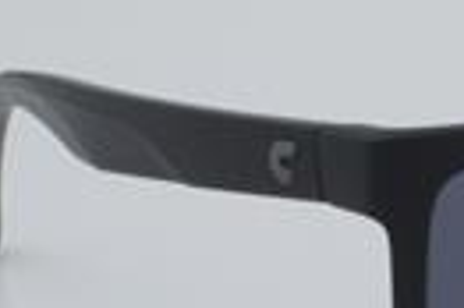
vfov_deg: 6.0
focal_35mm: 229
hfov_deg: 8.8
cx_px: 648
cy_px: 244
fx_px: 2948
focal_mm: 50
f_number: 32
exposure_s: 1/4
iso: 100
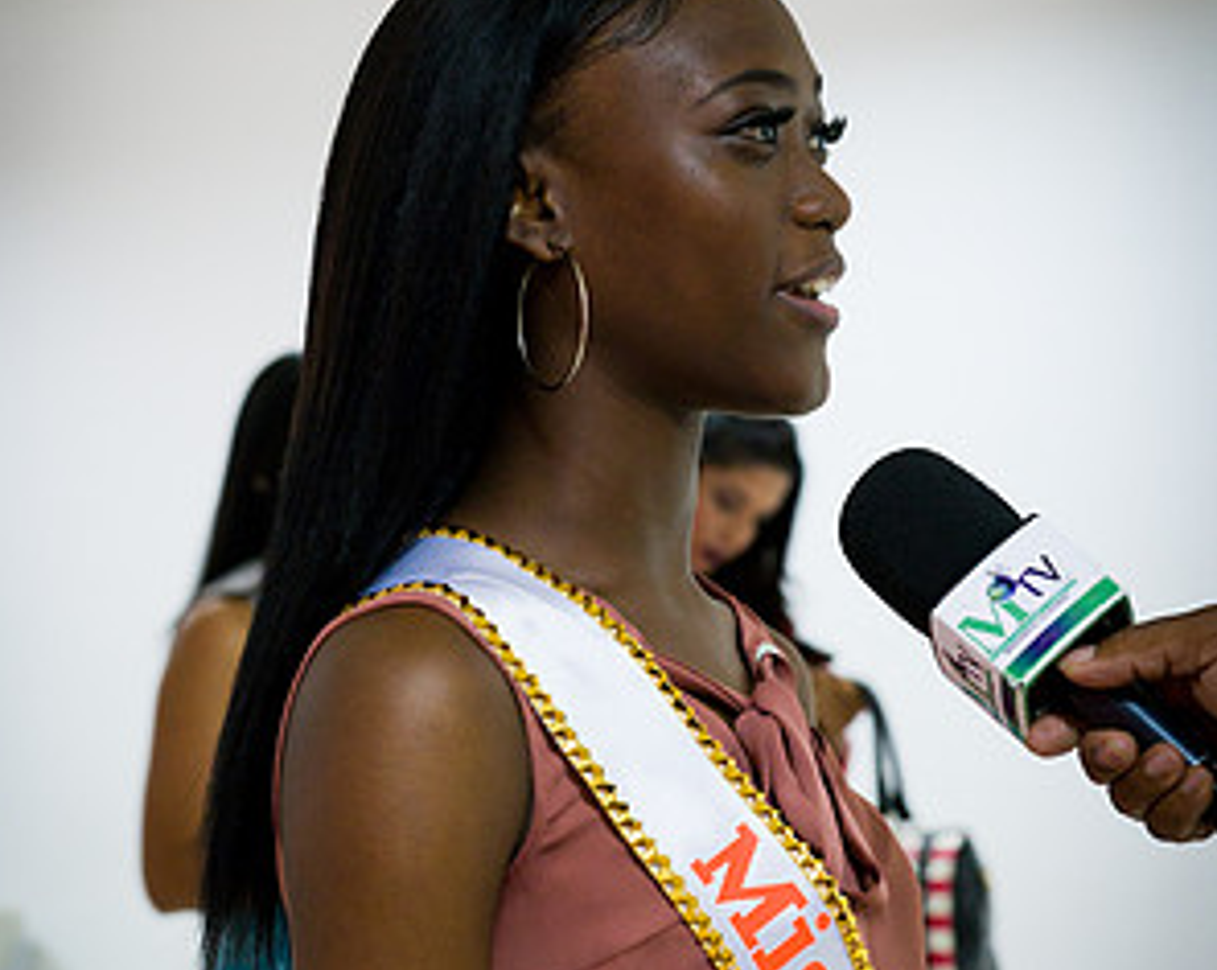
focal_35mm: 100
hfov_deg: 19.2
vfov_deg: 15.4
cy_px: 501
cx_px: 604
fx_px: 3597
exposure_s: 1/100
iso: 5000
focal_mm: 70
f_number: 6.3
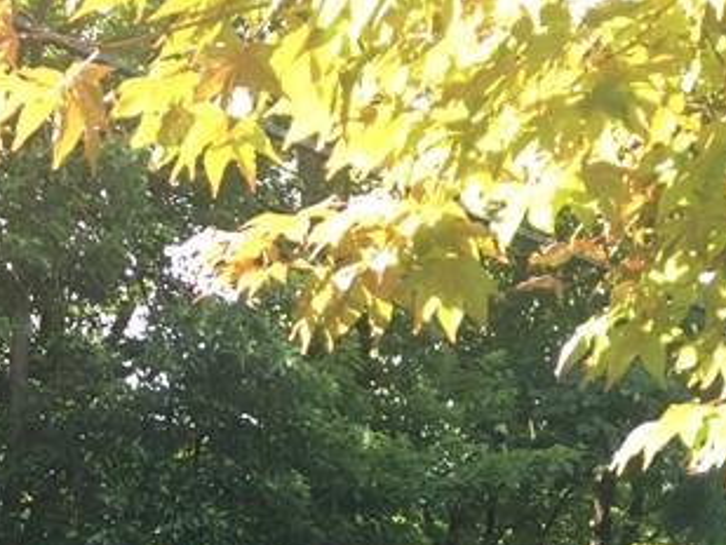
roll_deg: -1.2
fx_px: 2014
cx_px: -141
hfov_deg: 19.3
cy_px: 881
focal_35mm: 96
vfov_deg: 14.2
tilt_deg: -0.5
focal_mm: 4.15
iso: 25
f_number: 2.2
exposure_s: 1/60
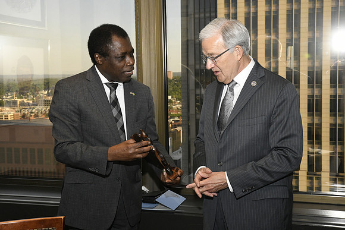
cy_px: 115
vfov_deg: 24.6
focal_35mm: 55
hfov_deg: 36.2
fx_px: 527
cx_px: 172
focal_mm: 55
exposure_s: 1/60
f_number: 11
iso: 6400
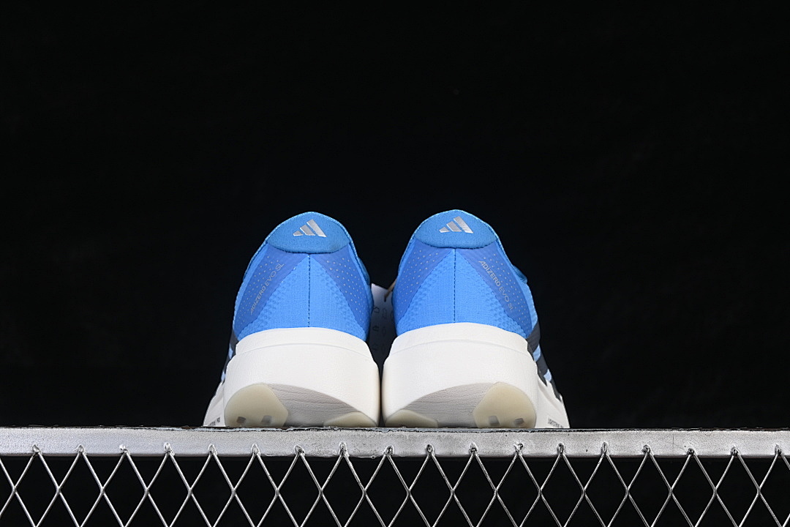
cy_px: 264
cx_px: 395
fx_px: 1646
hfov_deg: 27.0
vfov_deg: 18.2
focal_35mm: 75
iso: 160
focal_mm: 50
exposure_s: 1/80
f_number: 8
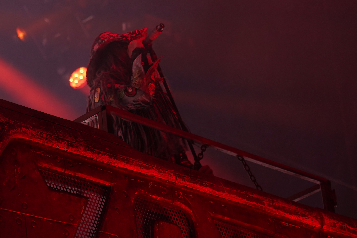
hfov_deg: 9.7
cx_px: 200
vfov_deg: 6.5
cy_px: 78
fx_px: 2102
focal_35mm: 212
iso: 1000
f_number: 4
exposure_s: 1/125
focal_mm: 105
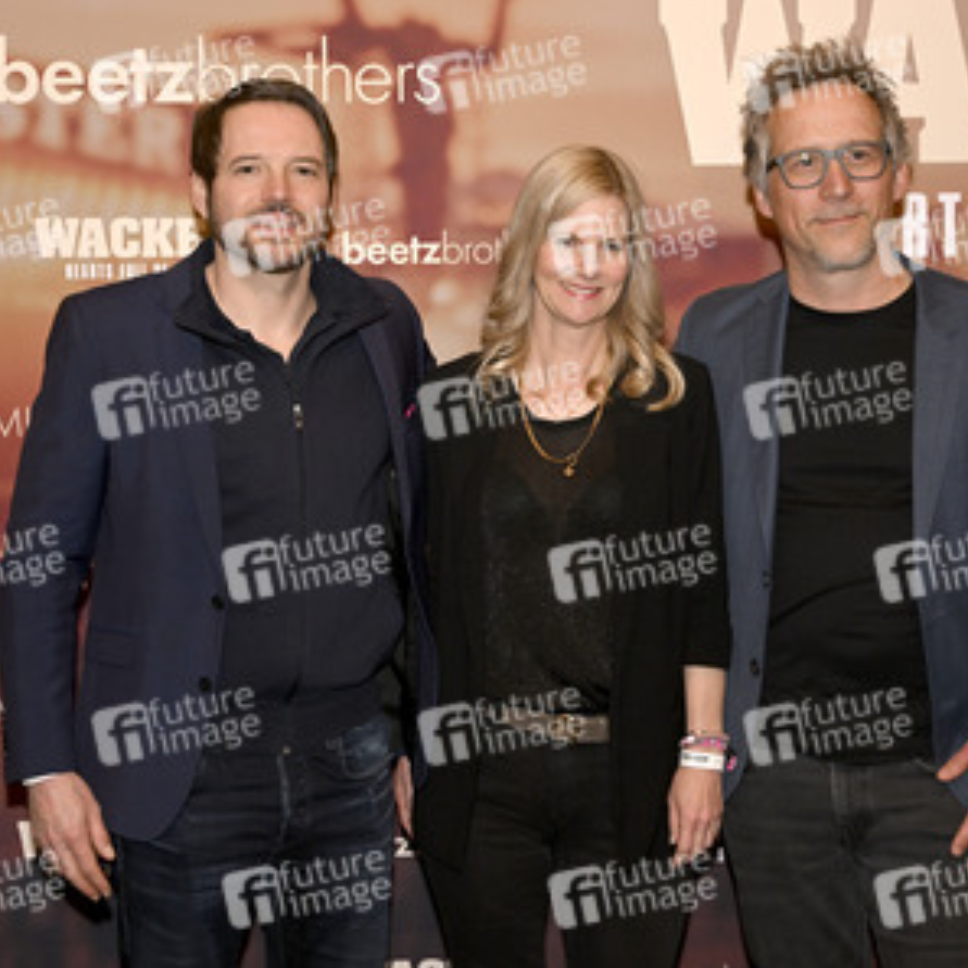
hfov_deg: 29.5
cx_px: 546
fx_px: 1835
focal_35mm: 58
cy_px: 482
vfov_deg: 29.6
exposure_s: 1/160
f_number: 5.6
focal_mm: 45
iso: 1250
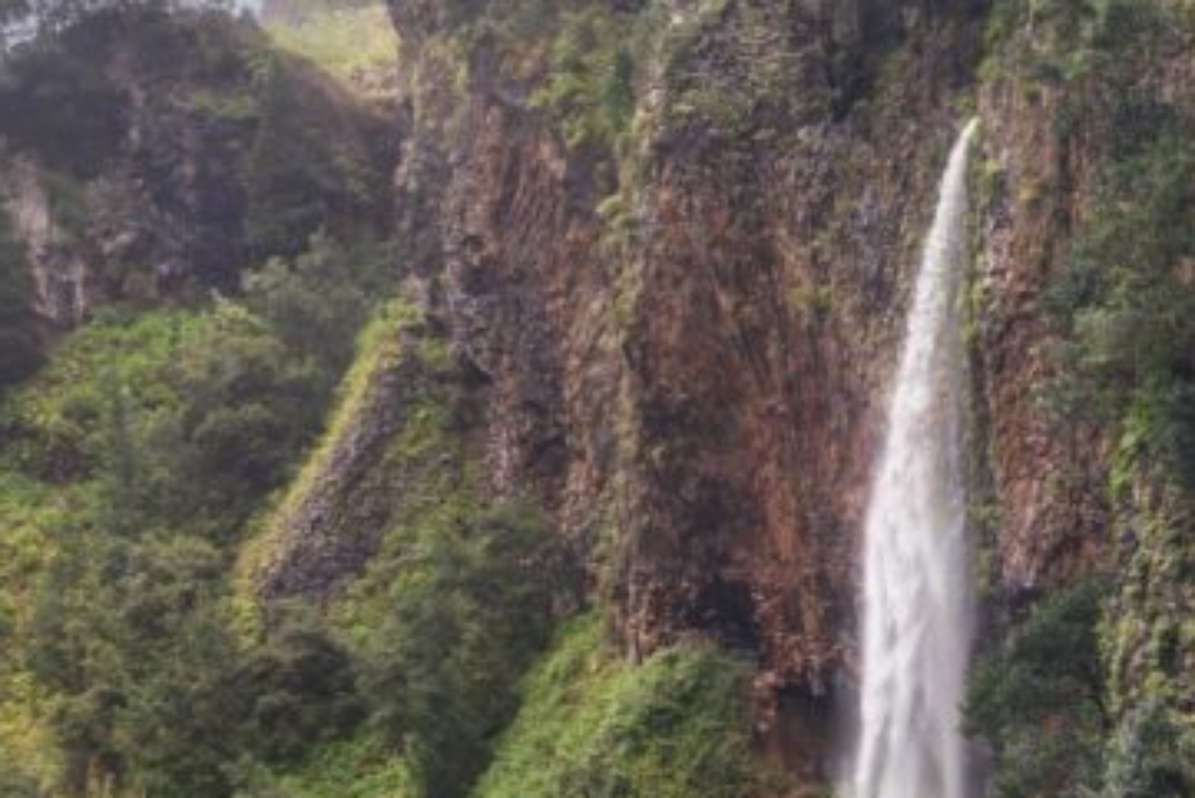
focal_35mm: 159
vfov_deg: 8.6
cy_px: 654
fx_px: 5265
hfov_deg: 12.9
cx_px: 460
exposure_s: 1/200
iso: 1000
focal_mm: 55.9
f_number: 4
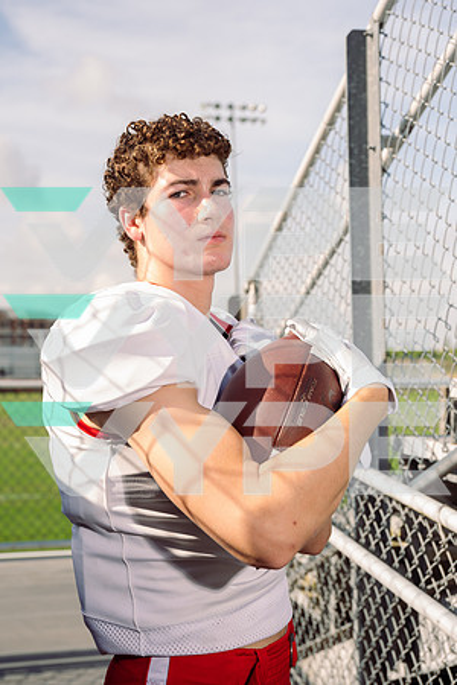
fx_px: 971
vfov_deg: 38.9
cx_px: 228
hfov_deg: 26.5
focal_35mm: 51
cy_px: 342
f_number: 5
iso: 50
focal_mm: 51
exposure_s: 1/250
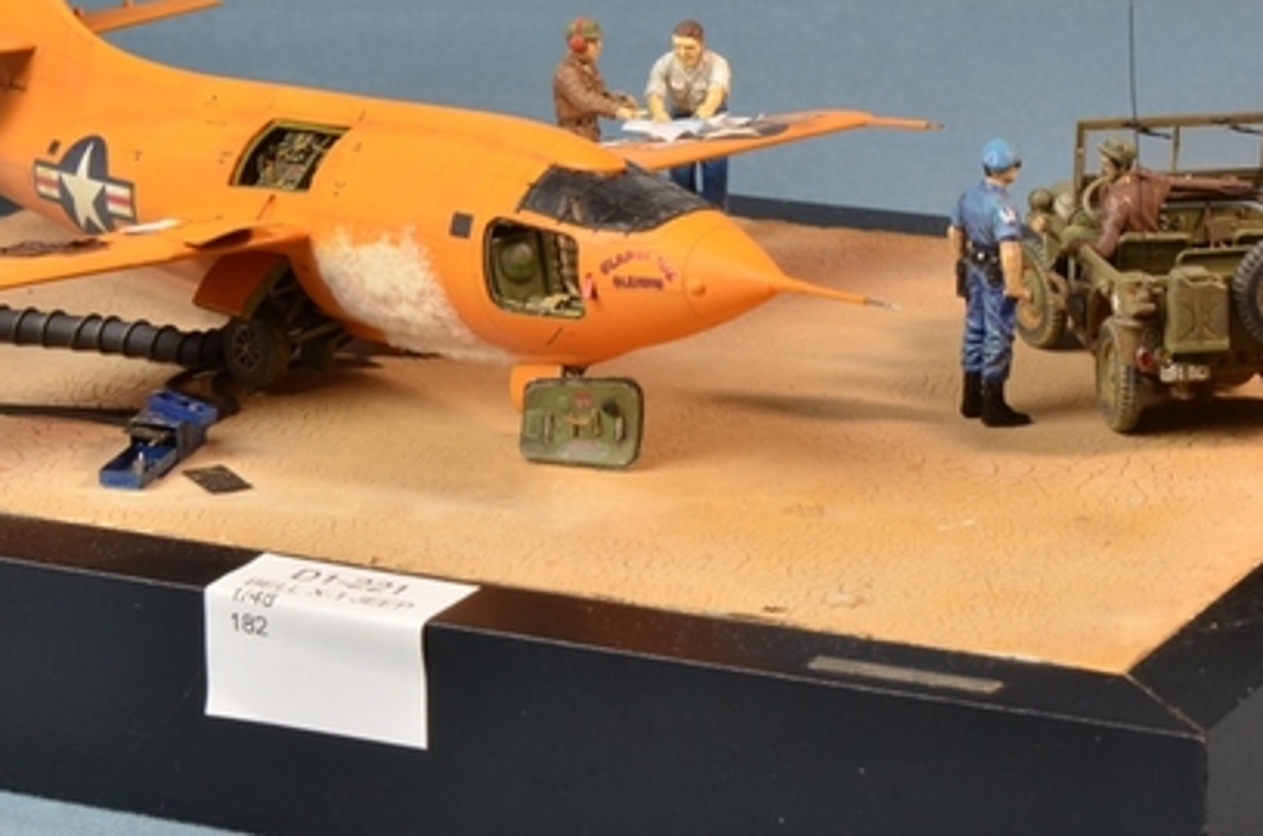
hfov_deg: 14.0
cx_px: 508
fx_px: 5145
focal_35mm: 147
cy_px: 195
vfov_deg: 9.3
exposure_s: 1/2
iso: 200
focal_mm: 50
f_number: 18
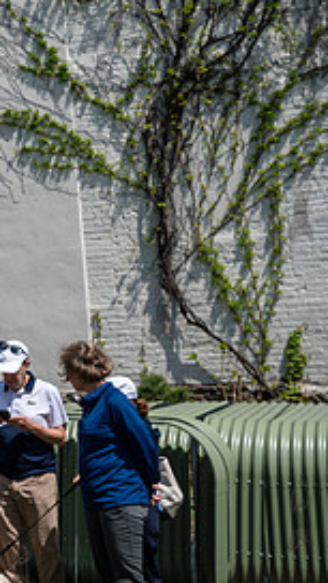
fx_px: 1206
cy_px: 201
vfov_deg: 27.0
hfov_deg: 14.7
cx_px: -116
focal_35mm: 78
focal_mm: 35
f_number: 8
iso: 500
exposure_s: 1/1600
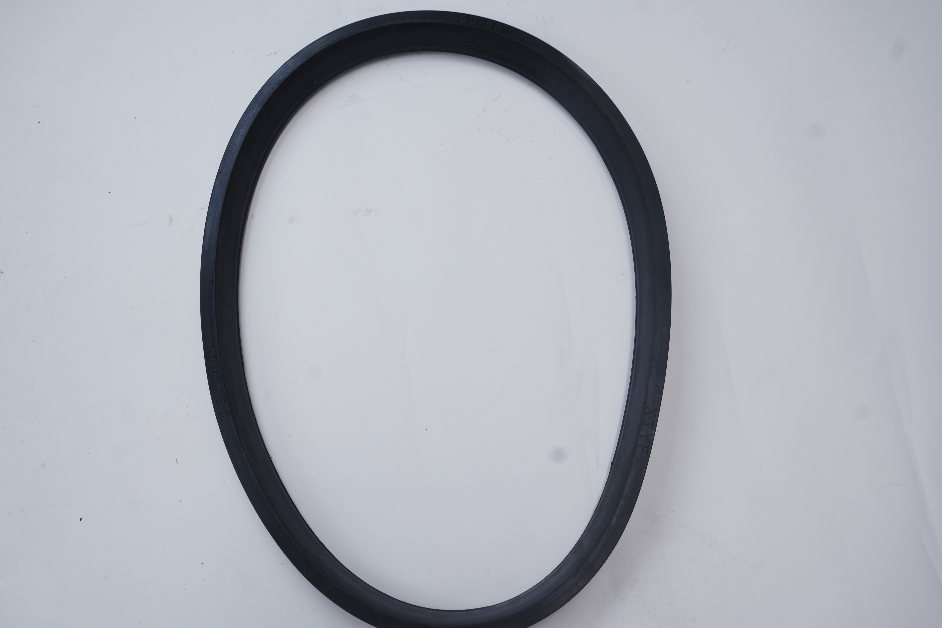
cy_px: 330
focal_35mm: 38
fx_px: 994
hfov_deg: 50.7
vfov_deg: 35.0
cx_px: 441
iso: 125
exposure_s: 1/90
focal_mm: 35
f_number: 5.6
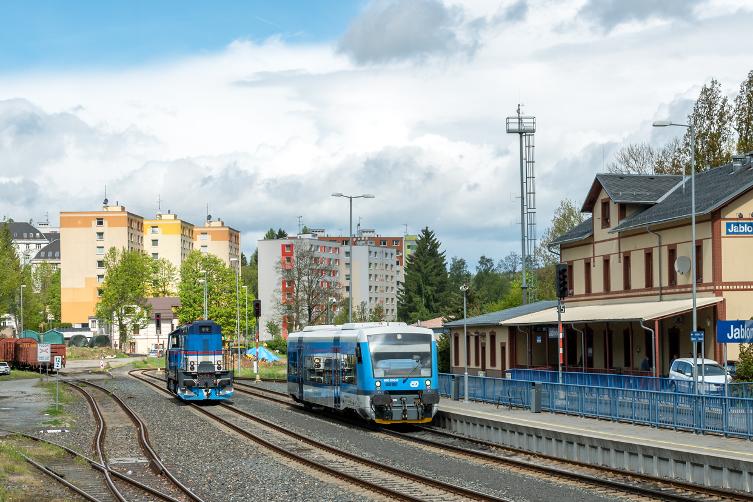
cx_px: 467
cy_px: 306
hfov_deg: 30.0
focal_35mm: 67
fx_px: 1401
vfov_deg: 20.3
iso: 160
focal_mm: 35
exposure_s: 1/640
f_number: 9
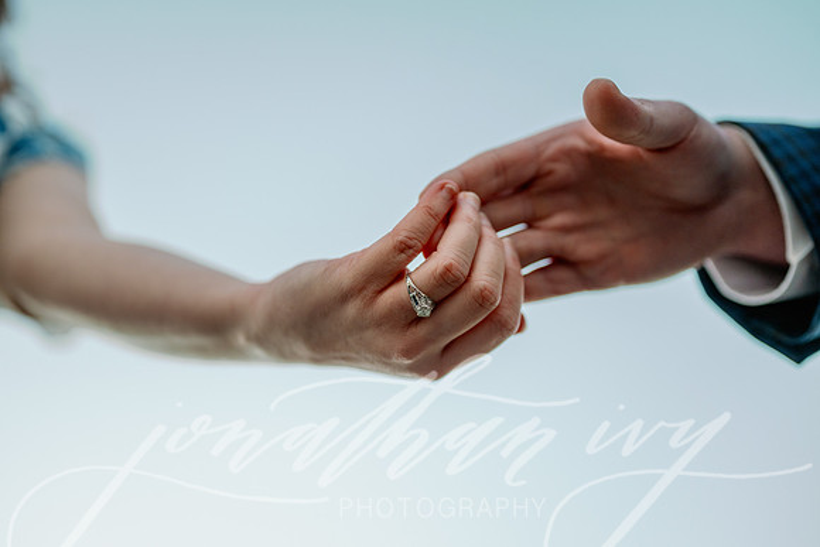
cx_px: 410
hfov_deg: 39.6
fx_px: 1139
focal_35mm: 50
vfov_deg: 27.0
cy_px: 274
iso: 640
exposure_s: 1/640
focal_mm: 50
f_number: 2
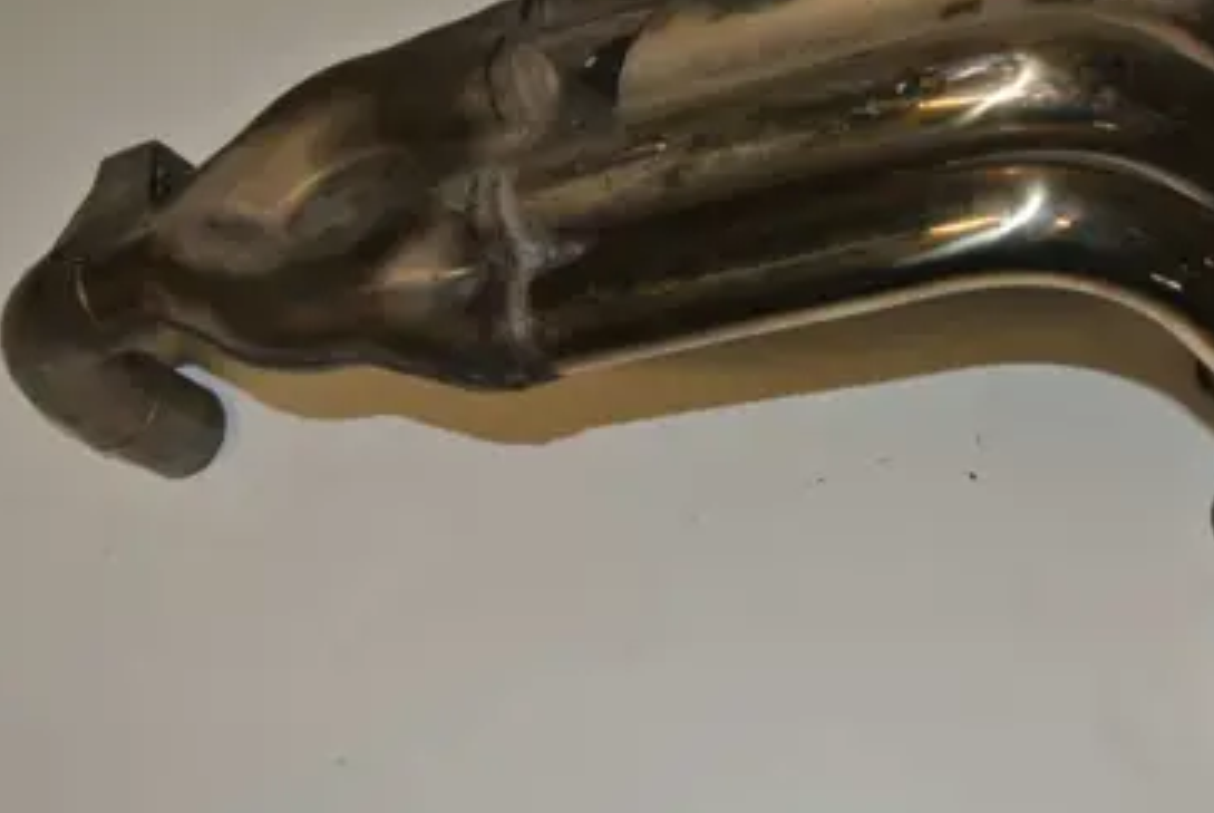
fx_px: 1553
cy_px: 361
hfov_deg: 42.2
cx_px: 789
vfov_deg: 29.3
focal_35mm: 46
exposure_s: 1/60
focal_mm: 11.8
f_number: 3.8
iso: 200
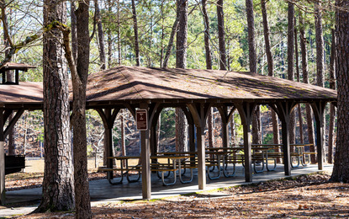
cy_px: 75
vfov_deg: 16.1
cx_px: 108
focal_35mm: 81
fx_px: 771
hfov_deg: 25.3
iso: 200
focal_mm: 55
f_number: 7.1
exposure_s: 1/160
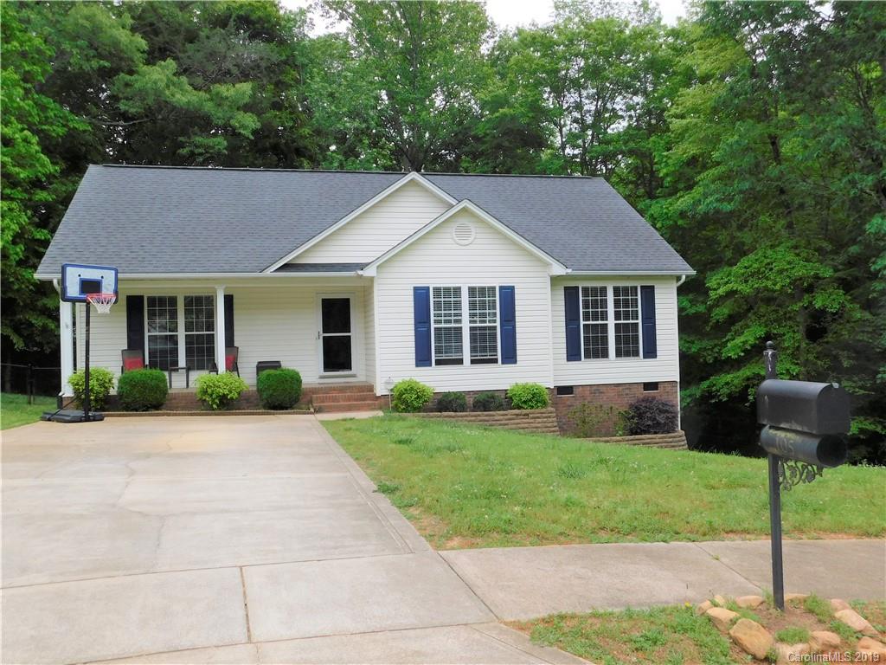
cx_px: 443
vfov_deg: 46.8
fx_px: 768
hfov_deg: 60.0
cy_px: 332
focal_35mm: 30
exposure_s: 1/500
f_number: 3.2
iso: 125
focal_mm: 5.3
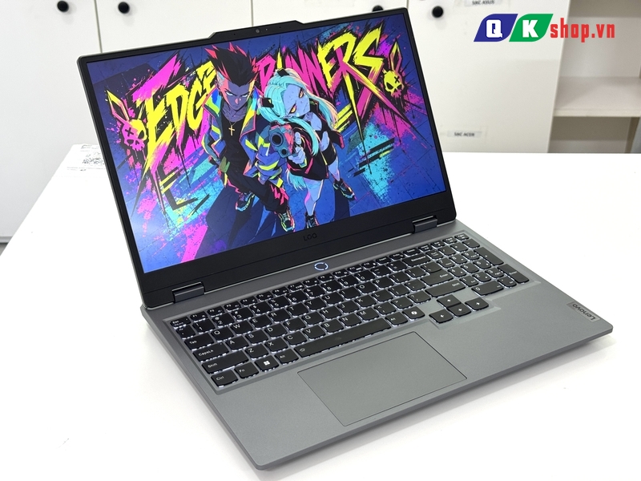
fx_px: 889
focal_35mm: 48
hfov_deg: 39.7
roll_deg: +0.3
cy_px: 240
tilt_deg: -29.4
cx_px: 320
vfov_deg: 30.3
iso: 80
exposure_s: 1/121
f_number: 1.78
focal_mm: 6.76
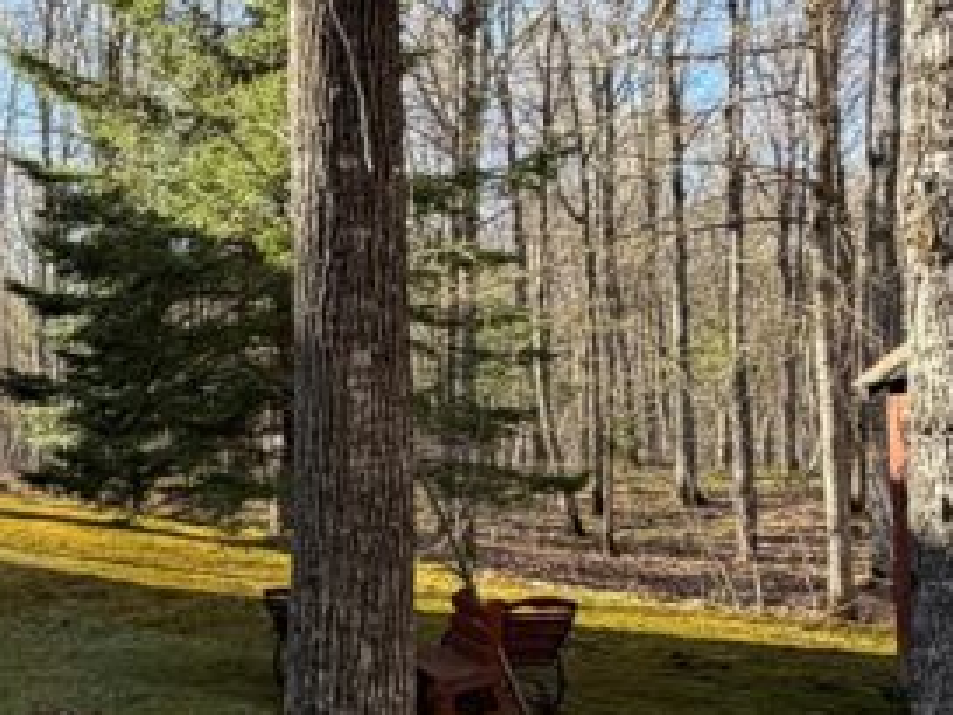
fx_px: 1514
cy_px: 417
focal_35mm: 55
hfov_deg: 30.7
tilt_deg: +3.4
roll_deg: +0.4
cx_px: -128
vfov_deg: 26.5
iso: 64
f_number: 2.2
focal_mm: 2.22
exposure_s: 1/502
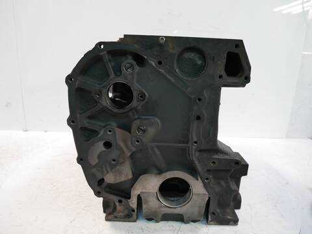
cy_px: 117
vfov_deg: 56.8
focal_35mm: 24
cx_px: 156
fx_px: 216
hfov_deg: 71.6
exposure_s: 1/60
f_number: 3.5
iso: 1000
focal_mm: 12
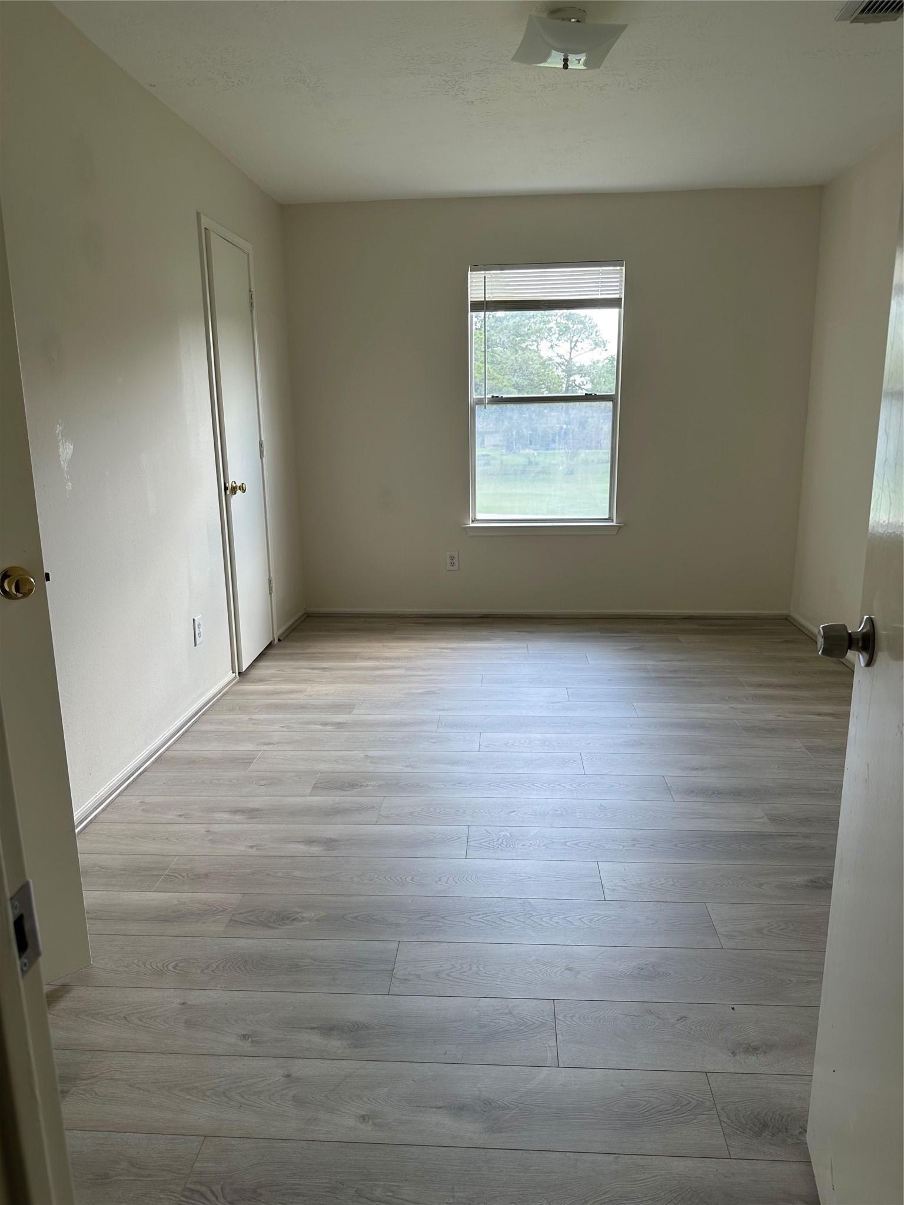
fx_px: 836
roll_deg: +0.0
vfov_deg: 71.6
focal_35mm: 24
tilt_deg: -12.7
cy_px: 602
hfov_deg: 56.8
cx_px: 452
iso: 64
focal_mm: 6.86
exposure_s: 1/157
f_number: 1.78
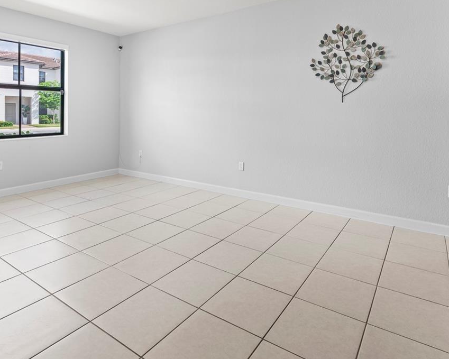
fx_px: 306
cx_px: 232
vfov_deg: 59.0
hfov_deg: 72.6
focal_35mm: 23
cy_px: 111
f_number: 7.1
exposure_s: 1/5
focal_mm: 13
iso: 320
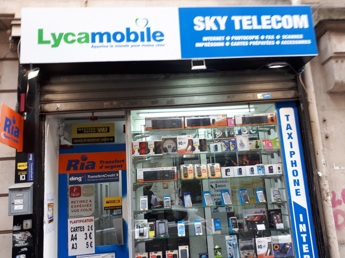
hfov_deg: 59.9
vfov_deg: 46.8
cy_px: 131
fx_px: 299
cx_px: 179
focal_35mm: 30
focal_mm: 3.6
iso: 50
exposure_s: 1/50
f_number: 1.9
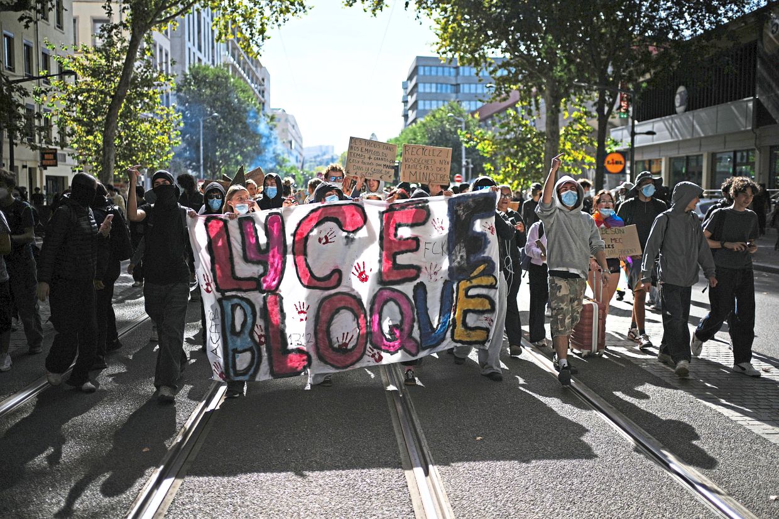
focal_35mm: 35
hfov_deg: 54.4
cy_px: 260
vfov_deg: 37.8
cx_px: 390
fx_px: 757
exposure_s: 1/12800
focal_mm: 35
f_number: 1.8
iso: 200
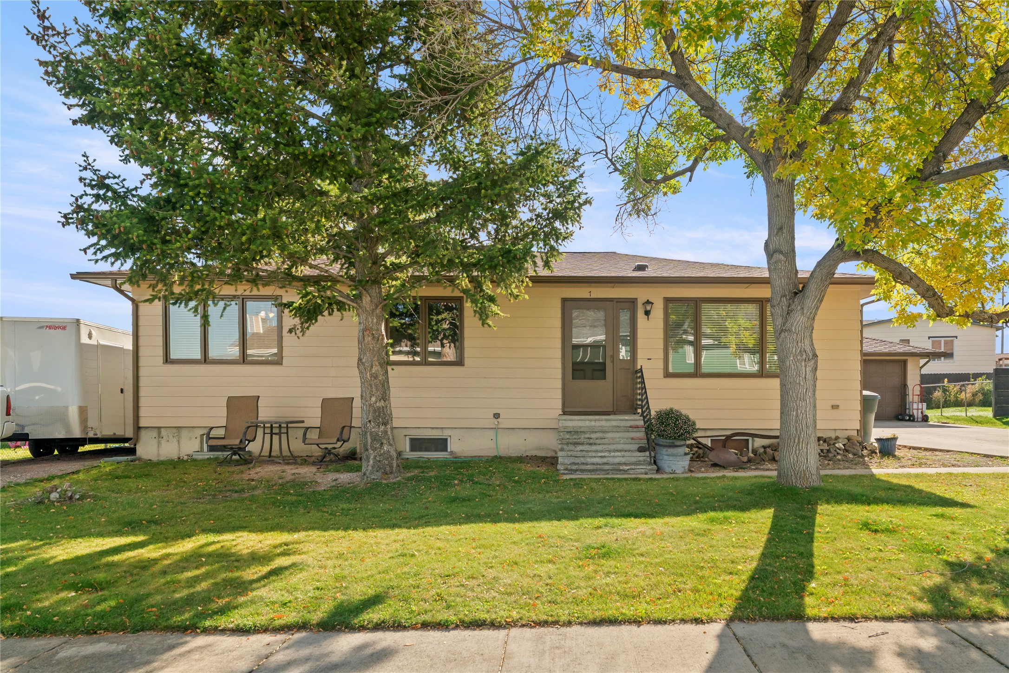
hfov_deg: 77.6
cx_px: 504
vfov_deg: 56.4
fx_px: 628
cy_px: 336
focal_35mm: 22
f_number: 7.1
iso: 640
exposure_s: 1/800
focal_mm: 22.4
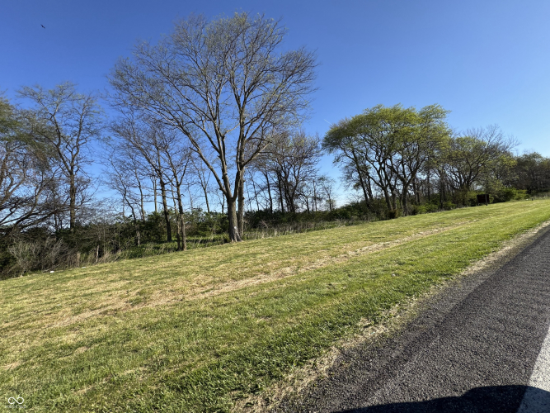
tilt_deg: +1.4
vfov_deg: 85.7
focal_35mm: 14
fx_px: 222
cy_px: 206
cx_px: 275
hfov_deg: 102.1
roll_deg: +3.4
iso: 50
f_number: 2.2
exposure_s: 1/1420
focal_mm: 2.22
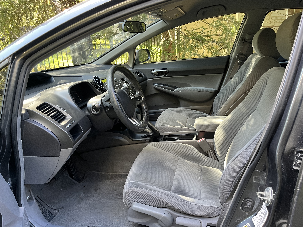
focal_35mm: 26
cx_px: 152
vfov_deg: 53.1
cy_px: 114
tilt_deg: -18.2
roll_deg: +1.8
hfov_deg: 67.3
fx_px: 228
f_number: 1.6
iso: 125
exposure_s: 1/95
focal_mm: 5.1
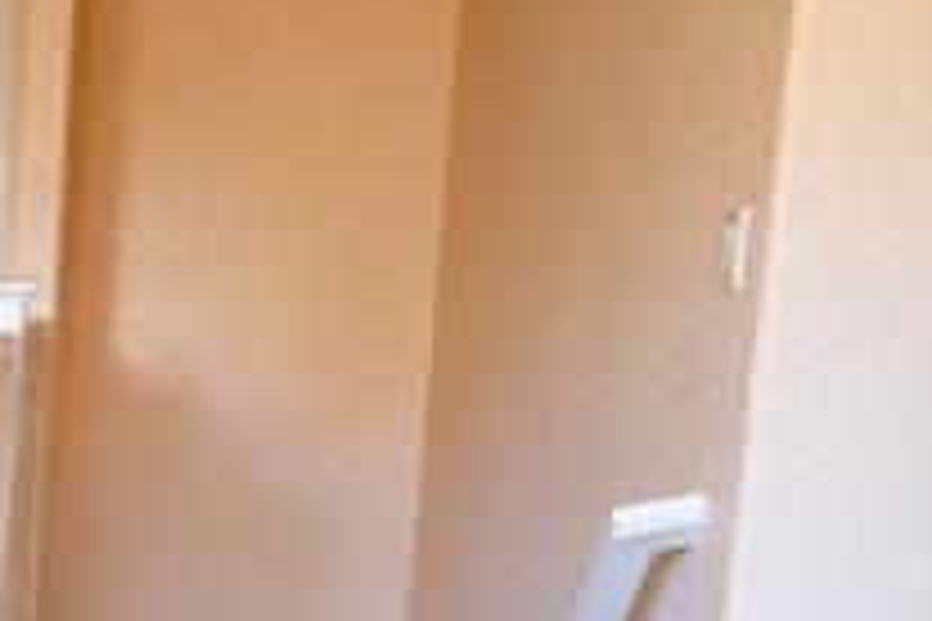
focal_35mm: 84
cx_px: -973
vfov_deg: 16.1
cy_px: 506
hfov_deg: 17.1
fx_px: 2174
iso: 500
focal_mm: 17
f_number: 9
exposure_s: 1/6
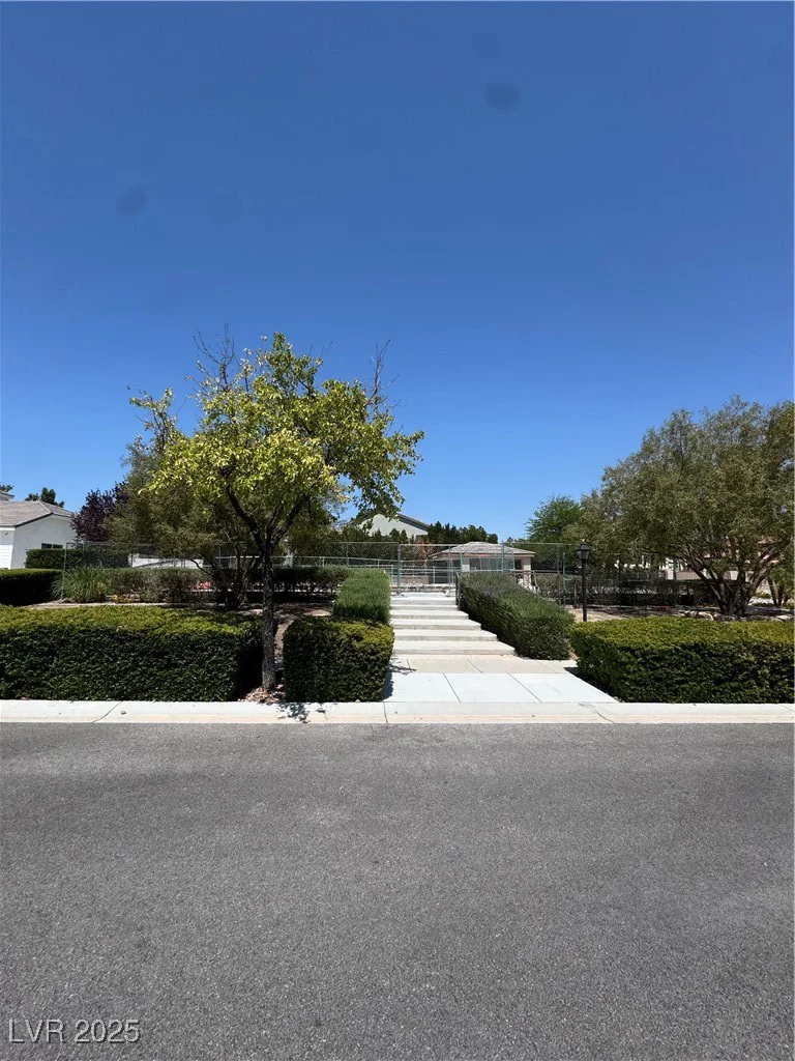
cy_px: 530
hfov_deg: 85.7
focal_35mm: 14
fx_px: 429
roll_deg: +0.5
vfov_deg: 102.1
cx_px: 398
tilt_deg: +7.7
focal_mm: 2.22
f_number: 2.2
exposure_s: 1/2674
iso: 50
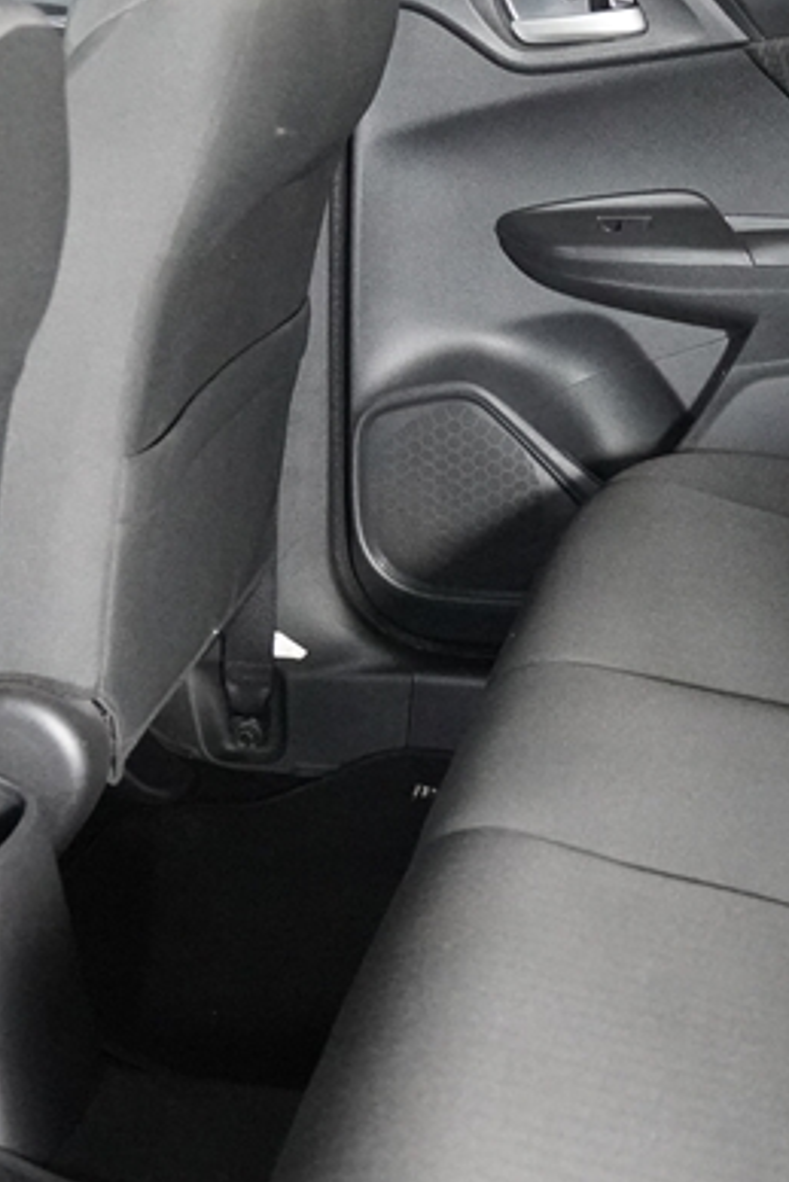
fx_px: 2211
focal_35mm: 67
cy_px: 474
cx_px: 673
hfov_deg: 19.9
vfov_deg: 29.9
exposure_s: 1/125
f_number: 2.8
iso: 6400
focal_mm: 17
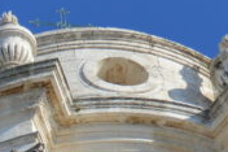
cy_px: 299
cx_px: -282
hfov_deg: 5.5
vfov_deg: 3.7
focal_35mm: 366
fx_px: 2316
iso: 100
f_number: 8
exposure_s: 1/250
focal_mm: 42
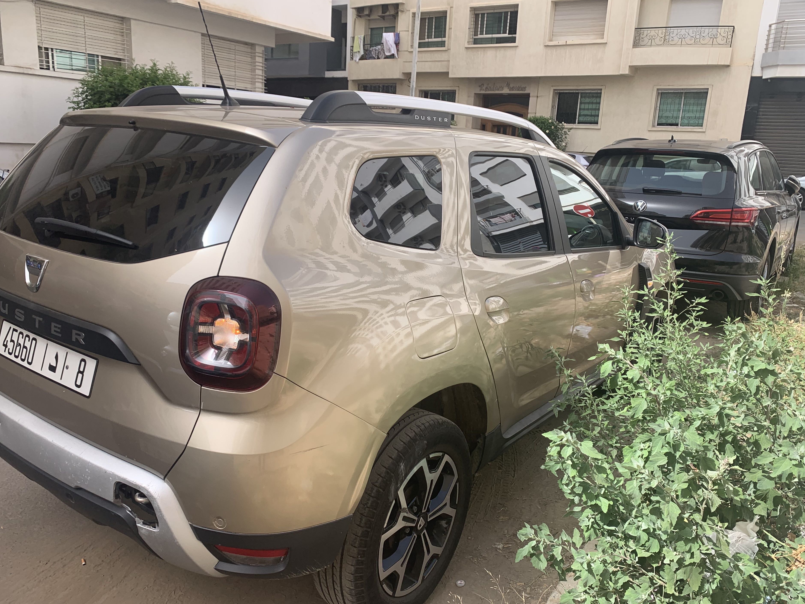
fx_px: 651
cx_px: 398
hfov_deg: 63.4
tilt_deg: -14.6
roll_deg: -2.6
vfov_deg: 49.7
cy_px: 313
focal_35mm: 28
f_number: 1.8
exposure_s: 1/796
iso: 25
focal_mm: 4.25
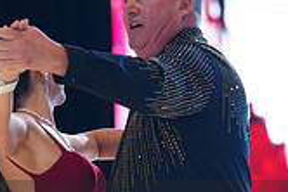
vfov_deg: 2.6
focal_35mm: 530
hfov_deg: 3.9
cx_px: 136
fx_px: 4244
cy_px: 239
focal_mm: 152
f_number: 2.8
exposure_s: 1/400
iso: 2000
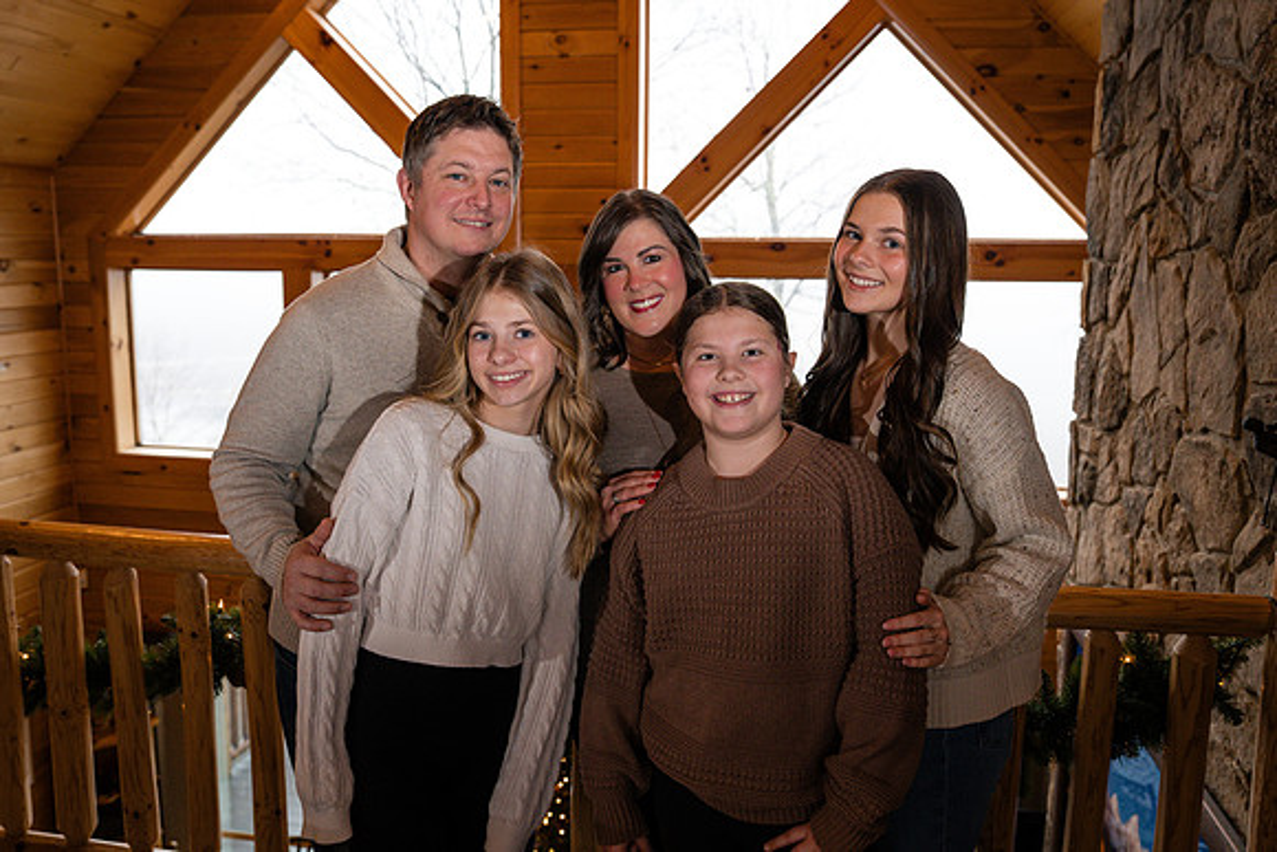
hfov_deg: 60.0
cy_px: 408
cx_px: 620
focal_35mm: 31
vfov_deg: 42.2
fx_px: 1105
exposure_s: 1/160
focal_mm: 29
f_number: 4
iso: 800
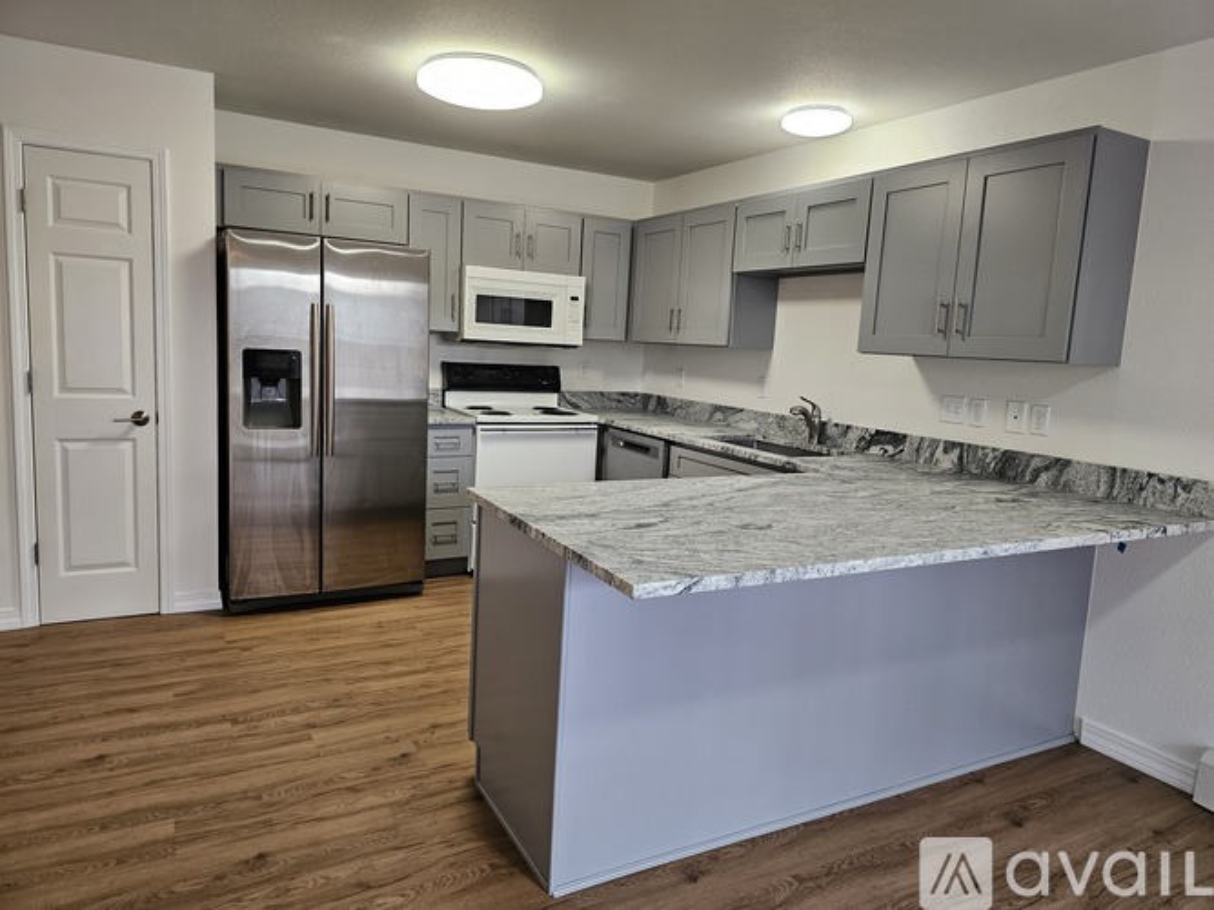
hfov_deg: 73.9
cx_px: 607
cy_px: 455
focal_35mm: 23
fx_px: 806
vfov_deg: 58.9
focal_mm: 6.3
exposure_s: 1/120
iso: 200
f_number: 1.7
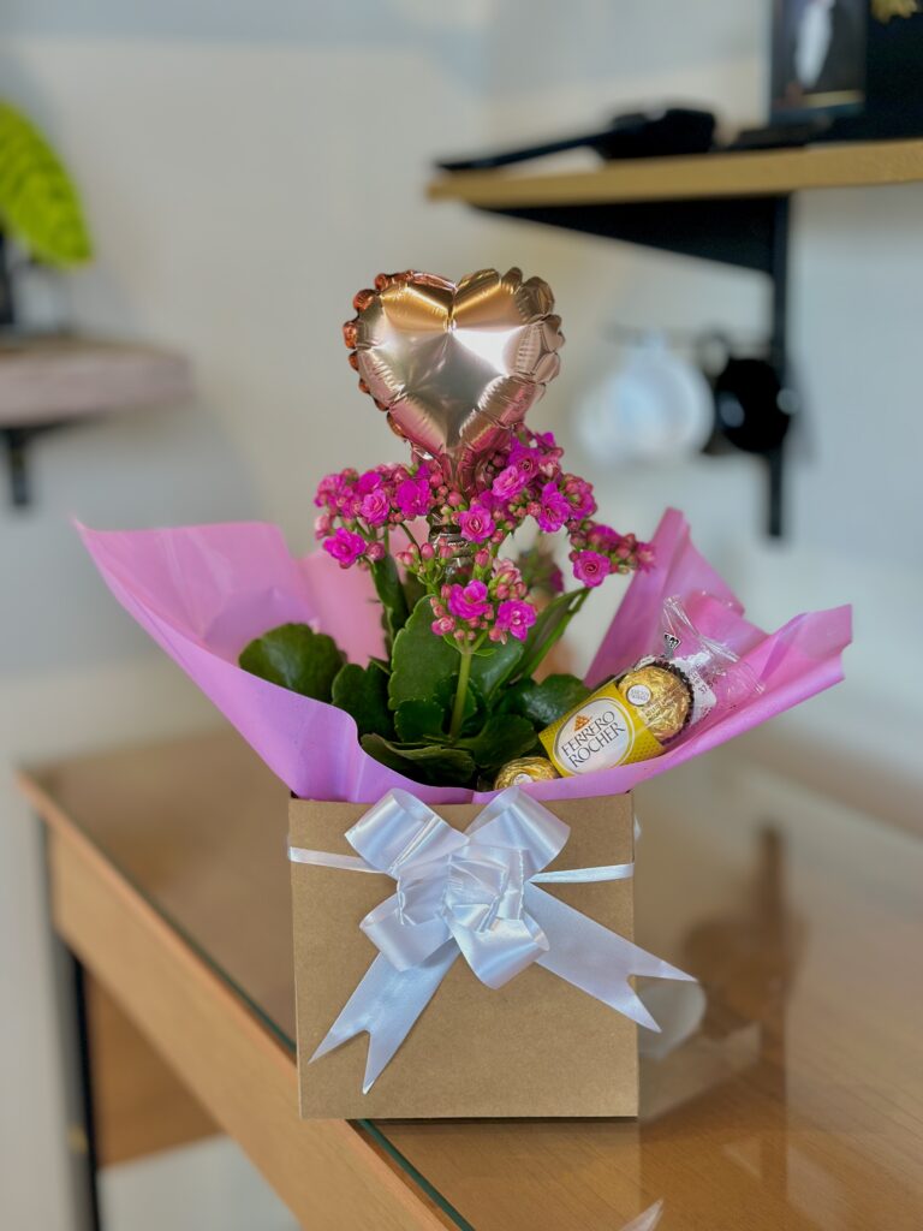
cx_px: 462
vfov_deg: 39.7
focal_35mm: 48
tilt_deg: -13.0
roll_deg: -0.4
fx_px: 1706
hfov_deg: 30.3
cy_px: 616
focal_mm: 6.86
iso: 64
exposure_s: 1/120
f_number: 1.78
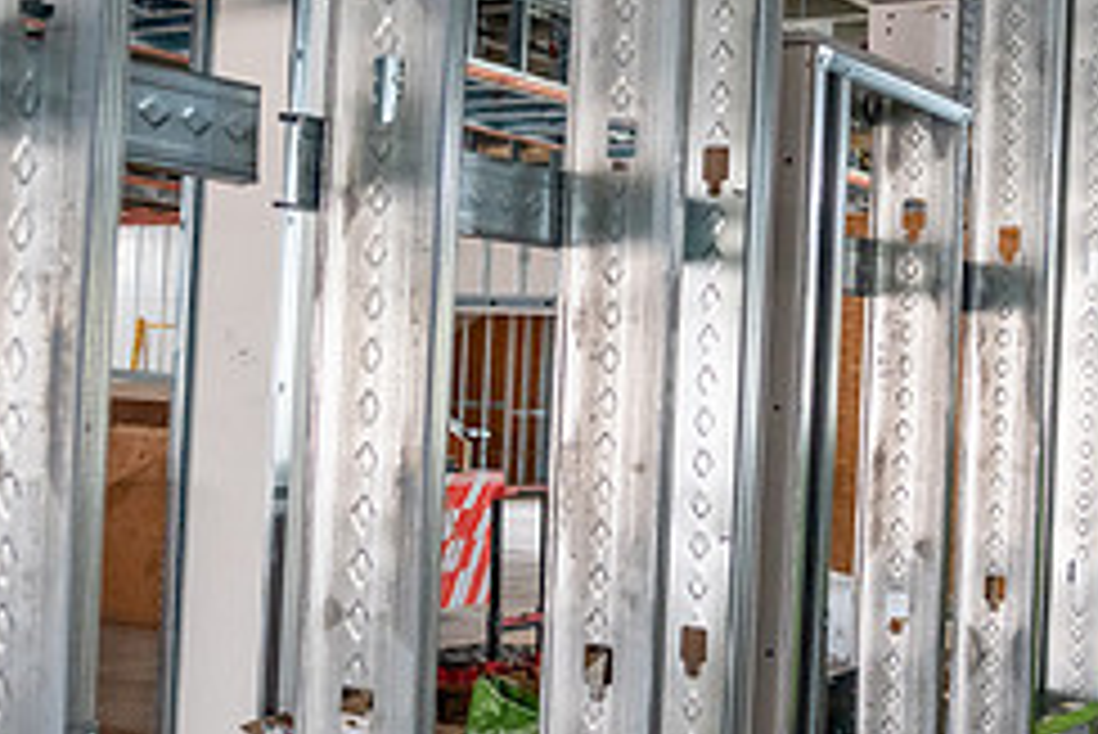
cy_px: 347
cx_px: 702
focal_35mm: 57
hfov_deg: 34.8
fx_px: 1739
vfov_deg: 23.8
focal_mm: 24
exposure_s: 1/200
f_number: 4
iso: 2500
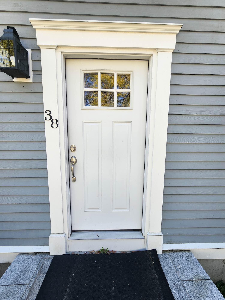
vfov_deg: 106.2
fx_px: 113
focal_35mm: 13
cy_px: 150
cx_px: 112
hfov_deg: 89.9
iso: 50
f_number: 2.2
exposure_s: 1/374
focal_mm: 2.2
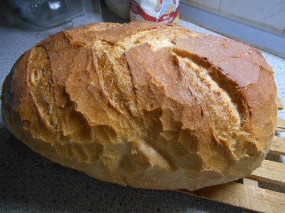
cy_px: 106
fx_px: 214
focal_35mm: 26
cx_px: 142
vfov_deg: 53.1
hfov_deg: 67.3
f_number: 3.2
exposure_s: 1/25
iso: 400
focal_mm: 4.6
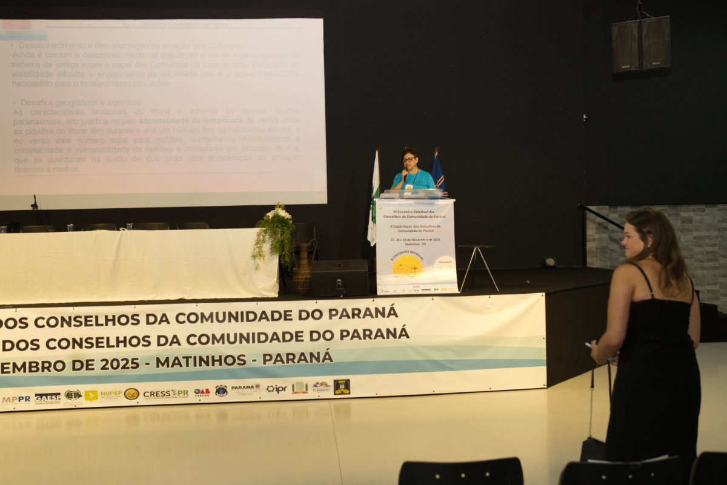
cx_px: 364
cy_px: 242
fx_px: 707
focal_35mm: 35
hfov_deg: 54.4
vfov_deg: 37.9
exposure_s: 1/100
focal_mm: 35
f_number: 2.8
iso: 1600
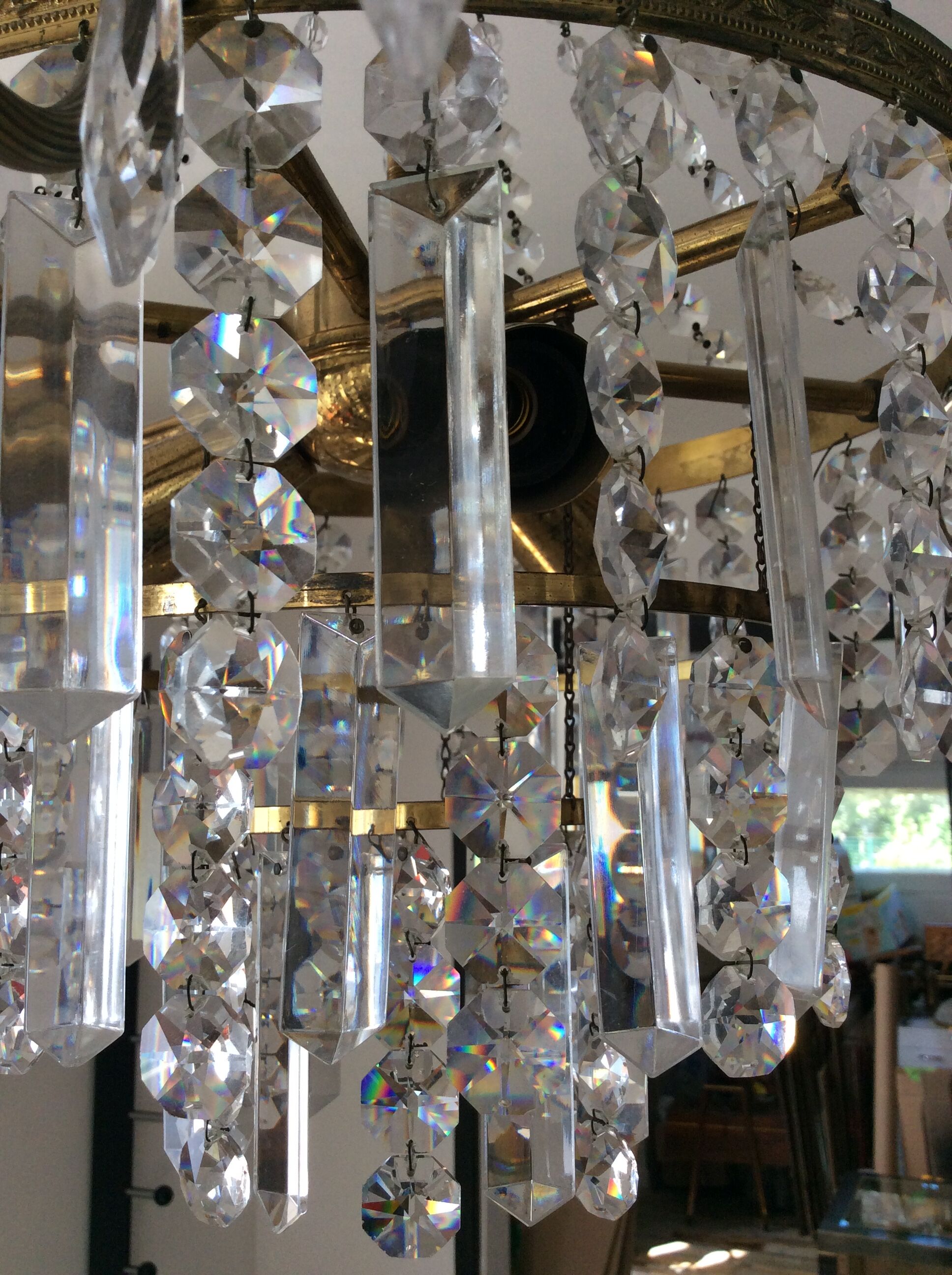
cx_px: 476
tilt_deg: +6.9
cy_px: 638
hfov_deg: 44.1
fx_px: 1177
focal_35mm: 32
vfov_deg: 56.9
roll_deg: +0.1
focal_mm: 3.3
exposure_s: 1/100
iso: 50
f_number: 2.4
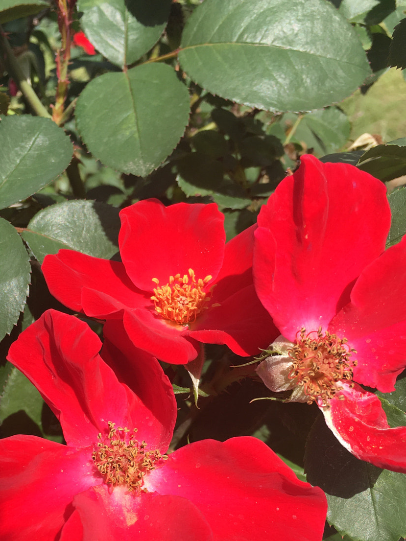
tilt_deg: -29.7
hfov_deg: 34.1
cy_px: 350
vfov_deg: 44.3
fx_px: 657
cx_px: 146
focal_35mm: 42
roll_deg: +6.5
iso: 25
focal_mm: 4.15
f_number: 2.2
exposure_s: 1/801
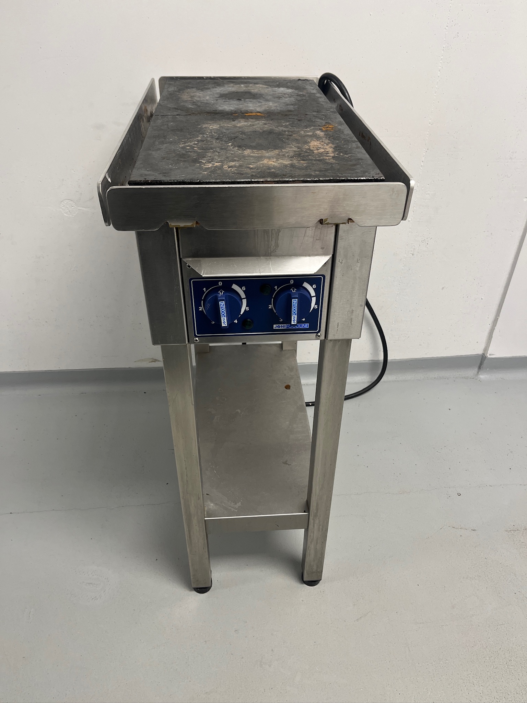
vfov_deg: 67.3
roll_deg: +0.1
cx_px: 264
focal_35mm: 26
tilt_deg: -35.4
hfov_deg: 53.1
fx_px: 528
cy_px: 352
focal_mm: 5.1
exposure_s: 1/100
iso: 125
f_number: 1.6
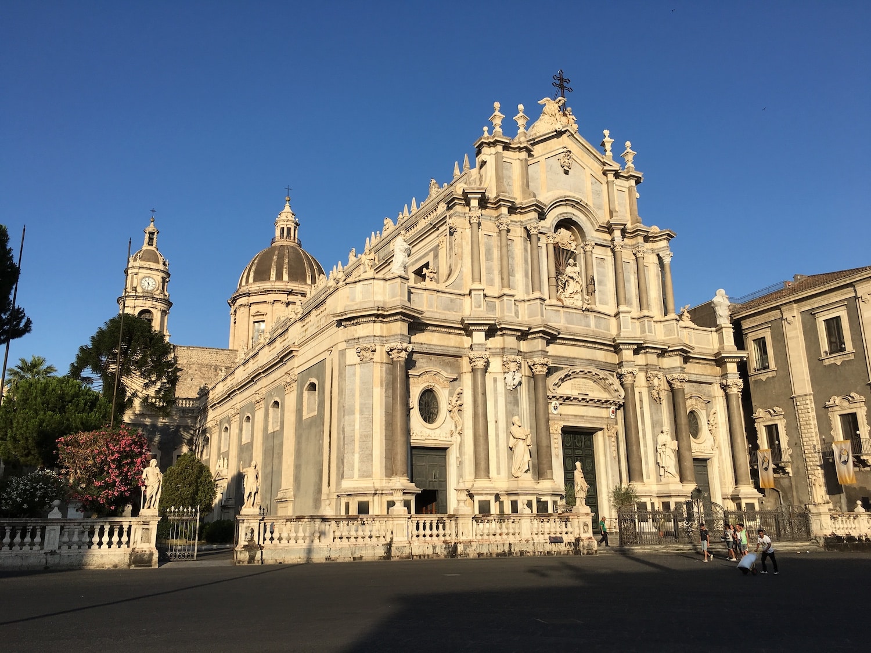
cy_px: 326
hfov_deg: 61.7
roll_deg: +1.2
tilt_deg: +15.8
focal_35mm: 29
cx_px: 436
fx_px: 730
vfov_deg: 48.2
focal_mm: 4.15
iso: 25
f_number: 2.2
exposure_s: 1/1709
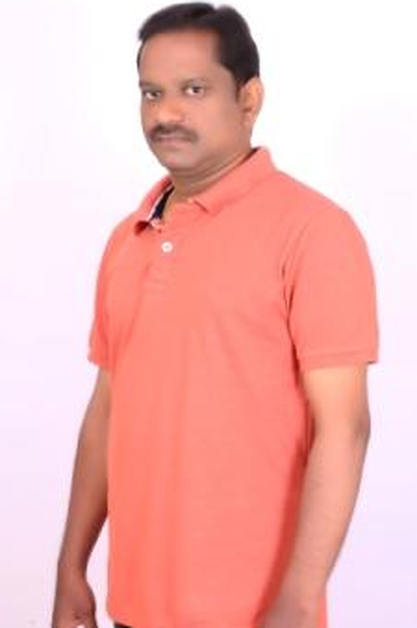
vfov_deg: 20.6
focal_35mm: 99
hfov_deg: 13.8
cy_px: 359
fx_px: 1725
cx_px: 229
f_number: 11
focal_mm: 50
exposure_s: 1/125
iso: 125
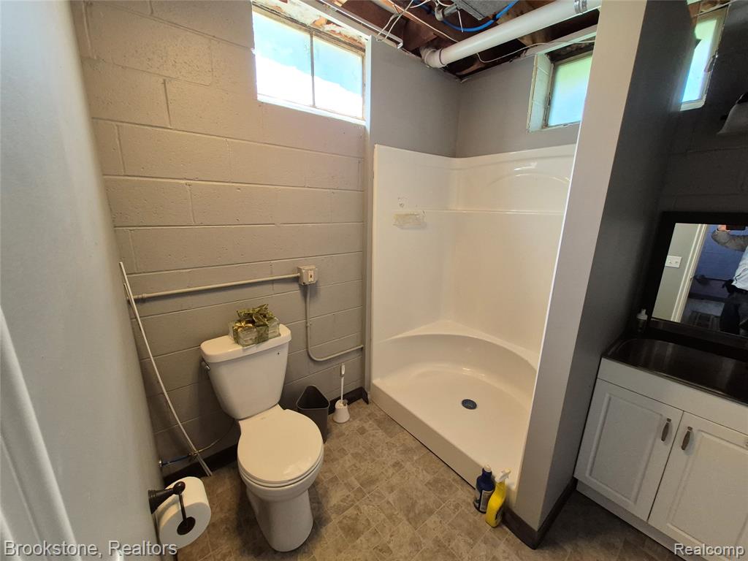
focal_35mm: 13
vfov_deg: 89.9
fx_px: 281
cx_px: 374
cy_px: 280
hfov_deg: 106.2
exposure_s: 1/60
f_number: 2.2
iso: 200
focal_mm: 1.74
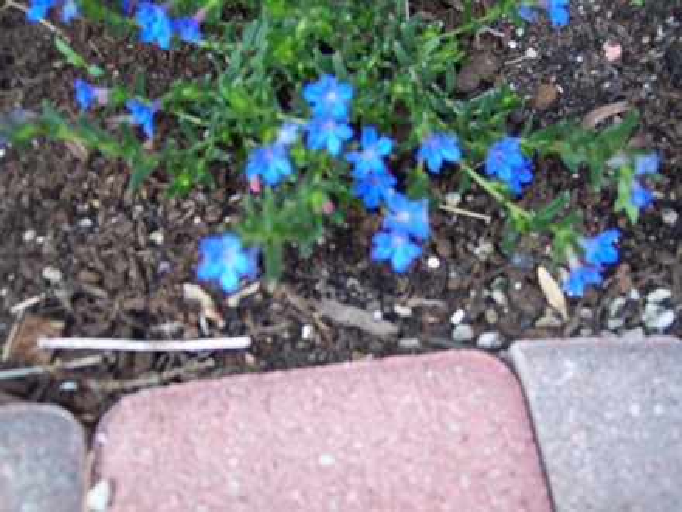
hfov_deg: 49.0
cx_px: 341
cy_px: 256
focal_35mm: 38
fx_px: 749
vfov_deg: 37.7
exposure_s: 1/90
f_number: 2.8
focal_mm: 8
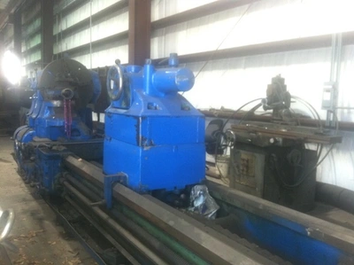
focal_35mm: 35
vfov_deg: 40.6
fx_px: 357
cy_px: 132
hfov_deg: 52.7
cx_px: 177
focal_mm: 3.85
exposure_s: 1/15
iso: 200
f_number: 2.8
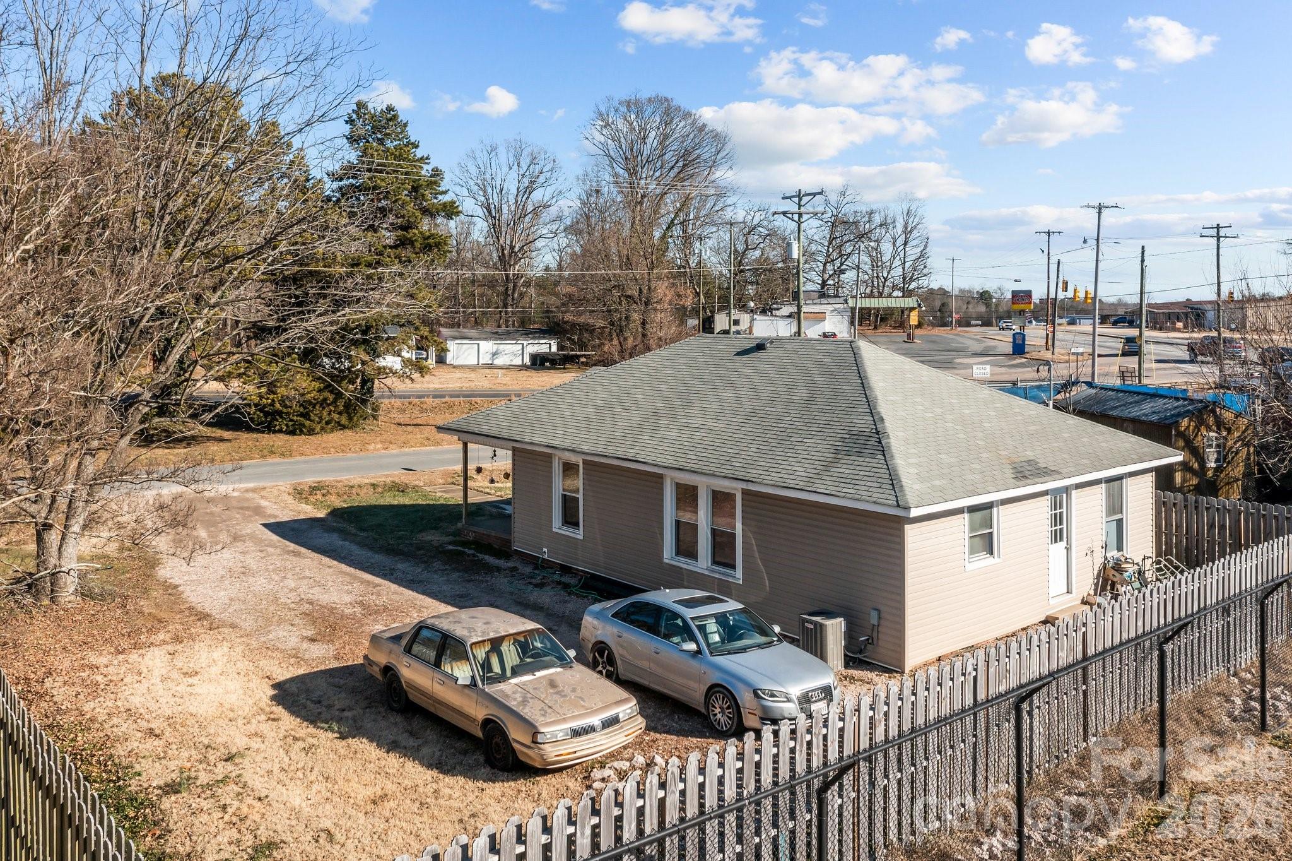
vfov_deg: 46.4
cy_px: 430
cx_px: 646
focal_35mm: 28
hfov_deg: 65.5
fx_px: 1005
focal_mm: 10.26
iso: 100
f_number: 6.3
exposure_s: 1/800
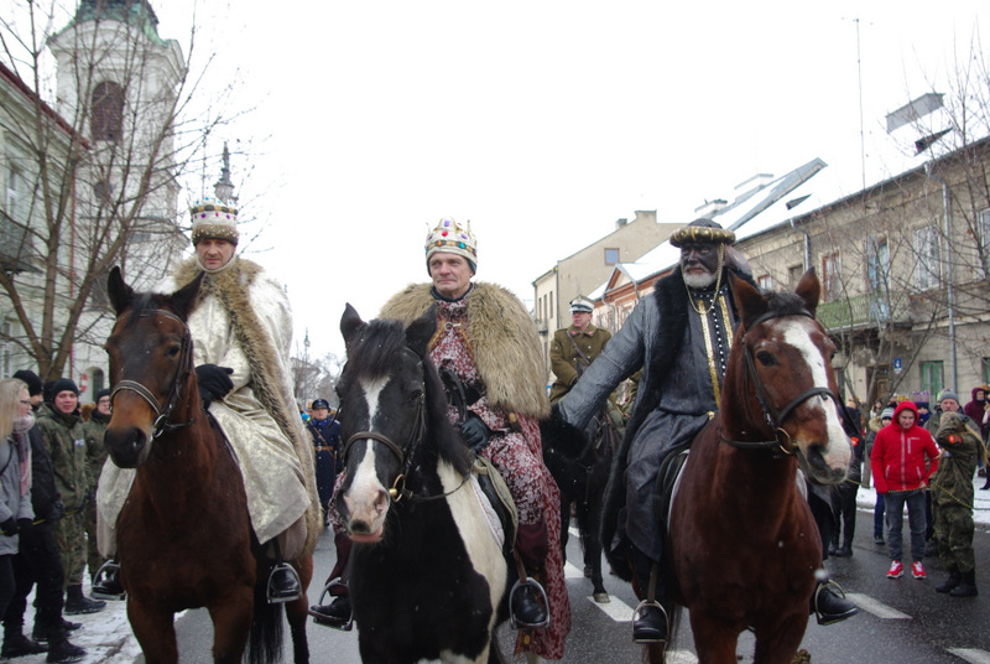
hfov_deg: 55.7
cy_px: 332
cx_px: 495
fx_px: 936
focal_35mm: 34
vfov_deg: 39.0
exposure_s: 1/180
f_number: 5.6
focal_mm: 23
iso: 200
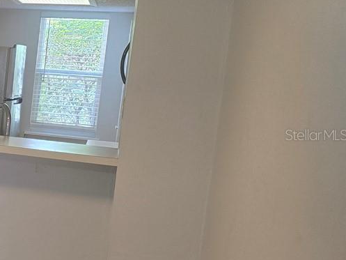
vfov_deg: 19.9
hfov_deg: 21.2
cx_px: -206
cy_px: 135
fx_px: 740
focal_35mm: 74
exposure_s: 1/120
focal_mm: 6.3
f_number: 1.7
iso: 160
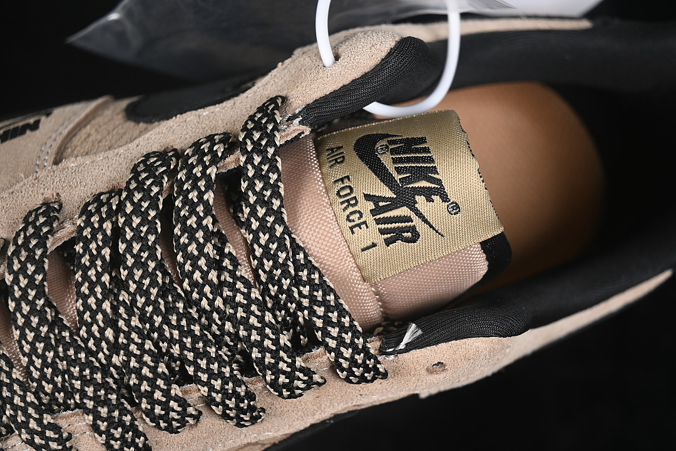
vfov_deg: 18.2
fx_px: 1408
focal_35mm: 75
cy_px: 226
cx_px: 338
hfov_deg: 27.0
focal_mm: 50
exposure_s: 1/60
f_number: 6.3
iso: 160
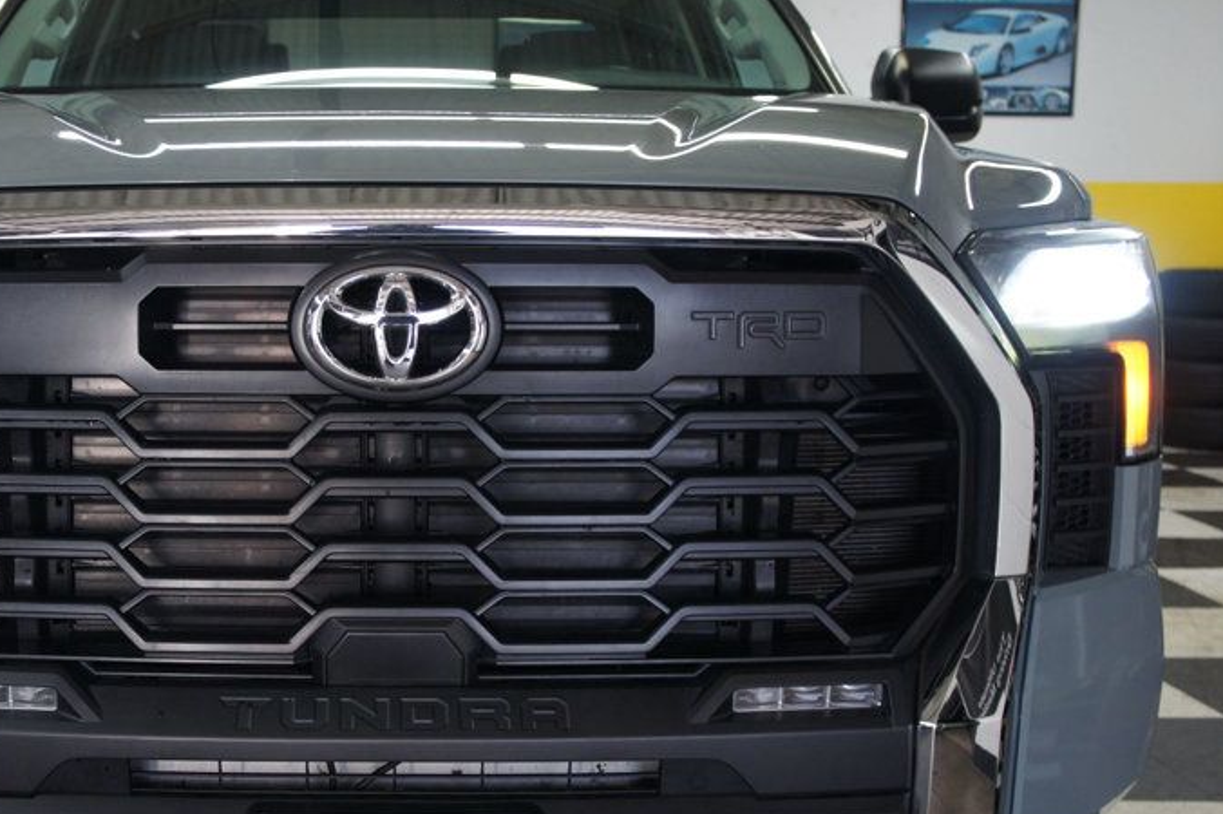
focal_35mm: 50
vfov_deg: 26.9
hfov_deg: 39.0
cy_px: 467
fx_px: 1698
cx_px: 378
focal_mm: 22
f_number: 4
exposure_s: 1/40
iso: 250
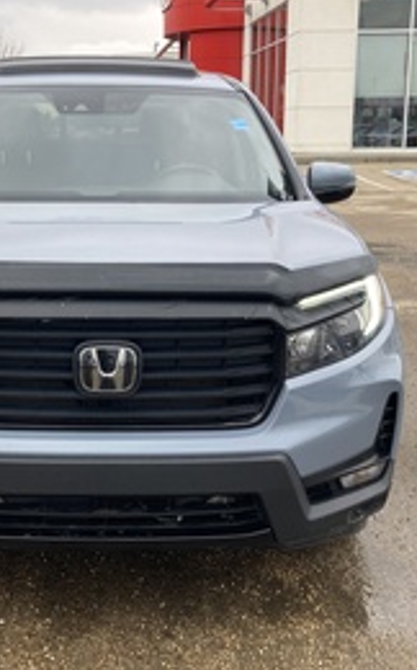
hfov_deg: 26.5
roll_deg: +0.3
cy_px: 334
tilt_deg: -12.9
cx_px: 106
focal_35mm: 48
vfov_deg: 41.9
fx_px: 875
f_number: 1.8
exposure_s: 1/324
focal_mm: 3.99
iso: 20
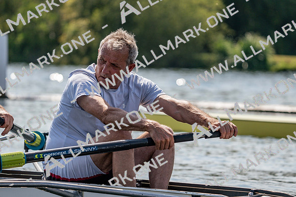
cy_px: 98
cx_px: 148
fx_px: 2056
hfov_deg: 8.2
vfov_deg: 5.5
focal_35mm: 250
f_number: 5.6
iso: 200
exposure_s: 1/1600
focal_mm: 250
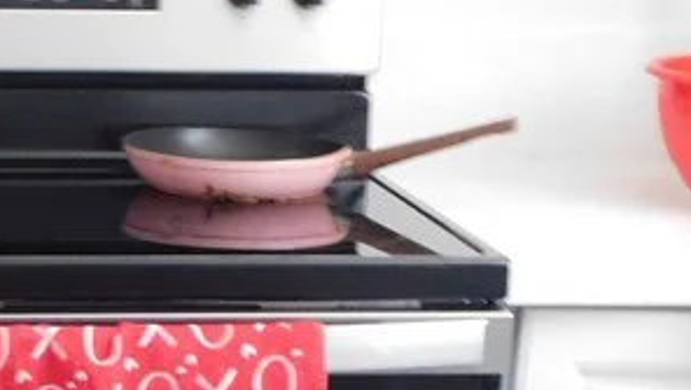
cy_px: 617
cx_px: 126
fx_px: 2072
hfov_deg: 18.7
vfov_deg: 10.3
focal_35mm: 113
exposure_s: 1/8
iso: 450
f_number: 3.2
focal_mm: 5.3
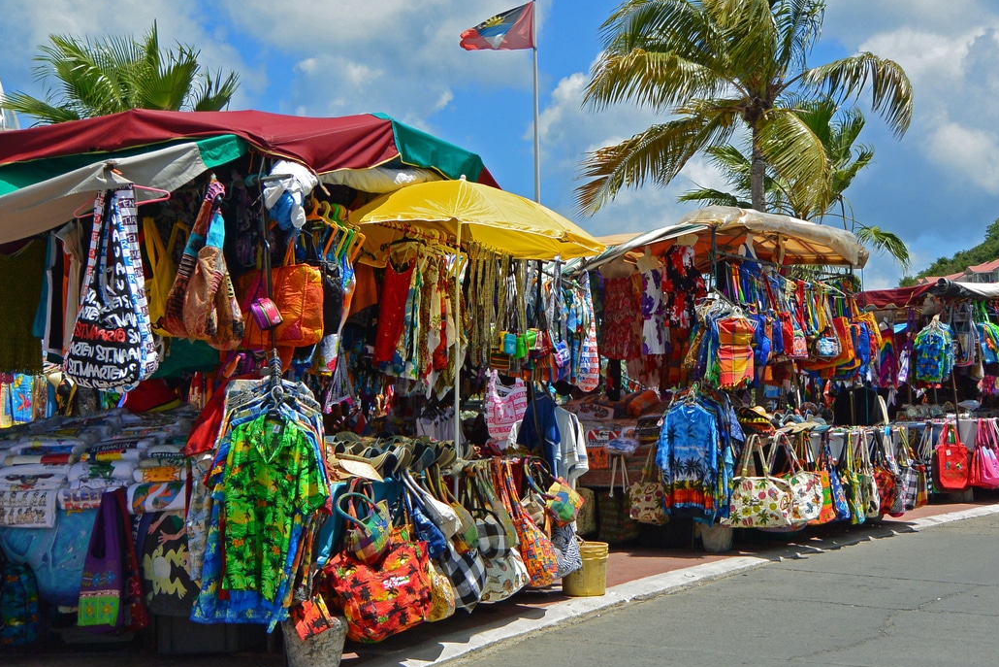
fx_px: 1554
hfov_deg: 35.5
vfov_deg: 24.2
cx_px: 600
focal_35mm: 56
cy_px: 270
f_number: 4.5
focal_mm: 17.1
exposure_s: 1/400
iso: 160
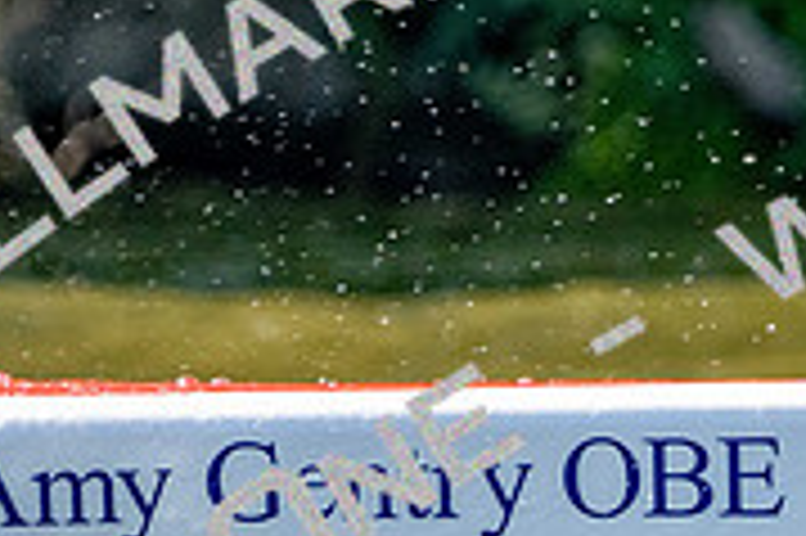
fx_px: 65359
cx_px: 1274
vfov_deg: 0.5
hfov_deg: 0.7
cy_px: 313
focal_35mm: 2922
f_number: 6.3
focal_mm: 600
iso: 1250
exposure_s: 1/1250
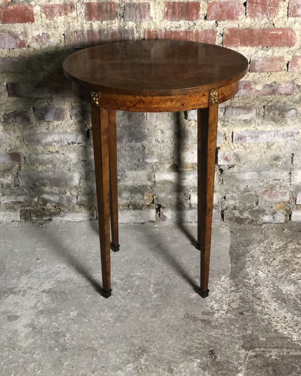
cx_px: 152
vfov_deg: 34.1
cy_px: 195
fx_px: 612
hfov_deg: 27.6
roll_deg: +1.6
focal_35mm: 55
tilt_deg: -30.5
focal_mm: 6
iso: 160
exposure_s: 1/11
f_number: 2.4
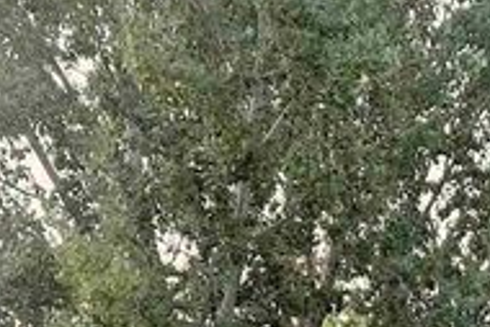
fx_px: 1757
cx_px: 549
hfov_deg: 15.4
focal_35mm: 129
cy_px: 834
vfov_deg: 9.3
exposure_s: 1/1412
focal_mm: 5.4
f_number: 1.8
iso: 80
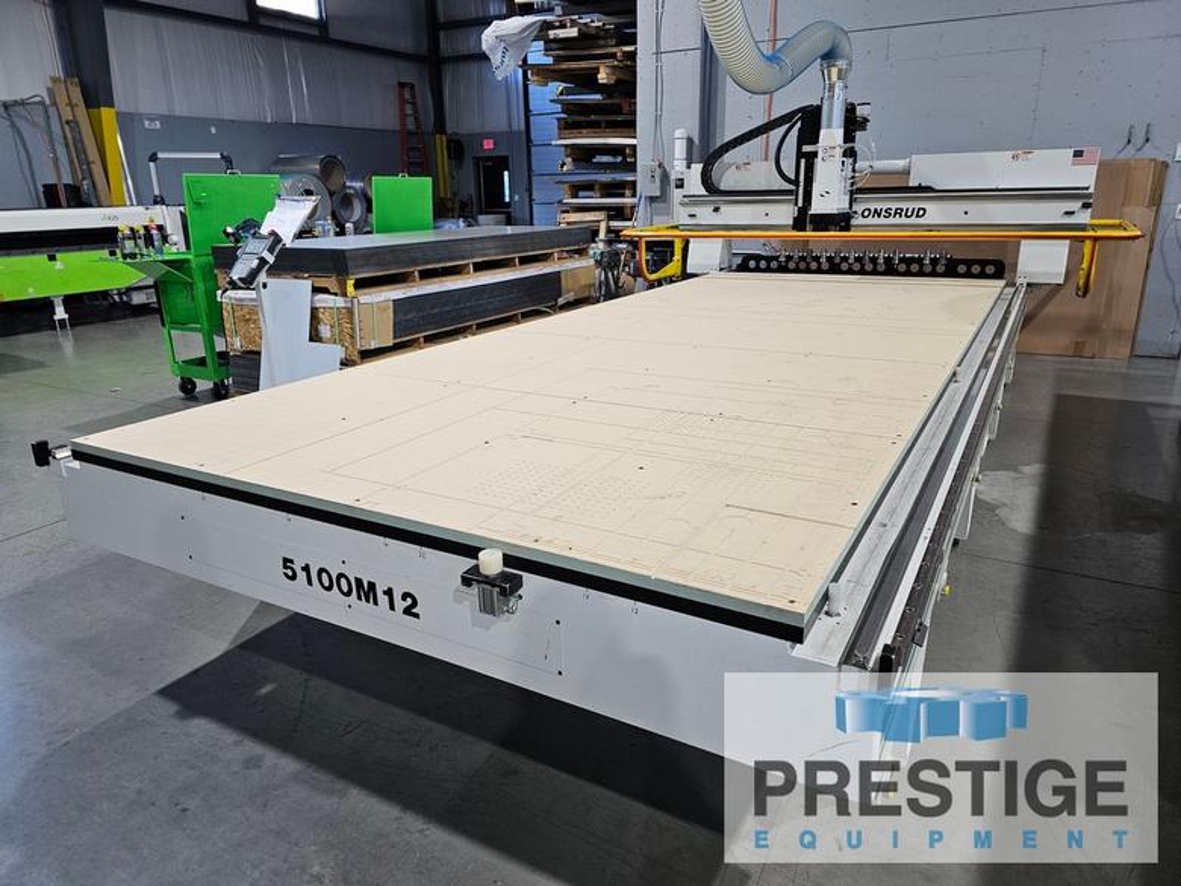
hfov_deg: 73.9
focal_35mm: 23
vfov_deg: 58.9
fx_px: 785
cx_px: 590
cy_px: 443
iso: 250
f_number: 1.7
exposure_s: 1/120
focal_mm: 6.3
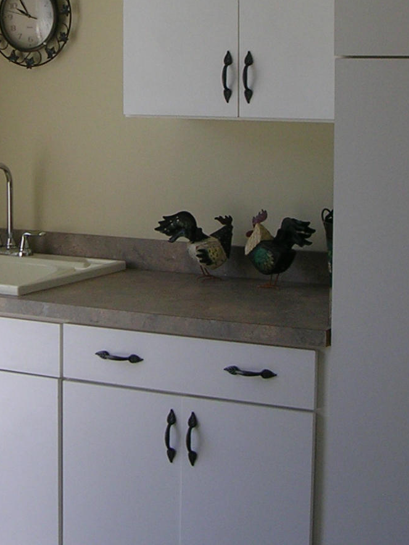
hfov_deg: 17.1
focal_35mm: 86
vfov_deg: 22.6
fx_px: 1355
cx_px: 125
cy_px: 141
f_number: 2.8
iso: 50
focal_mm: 5.8
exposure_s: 1/192
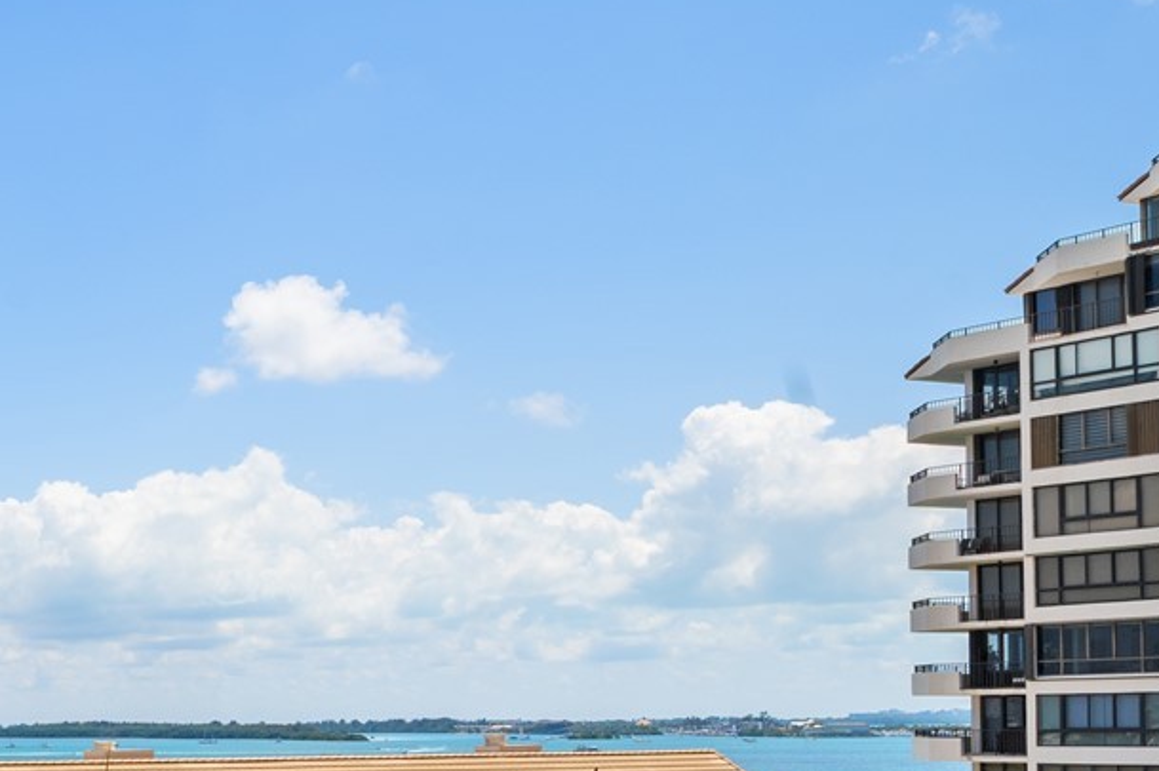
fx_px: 1705
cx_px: -440
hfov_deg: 28.7
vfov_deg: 24.3
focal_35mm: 53
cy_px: 778
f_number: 8
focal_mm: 19
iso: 200
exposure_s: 1/800
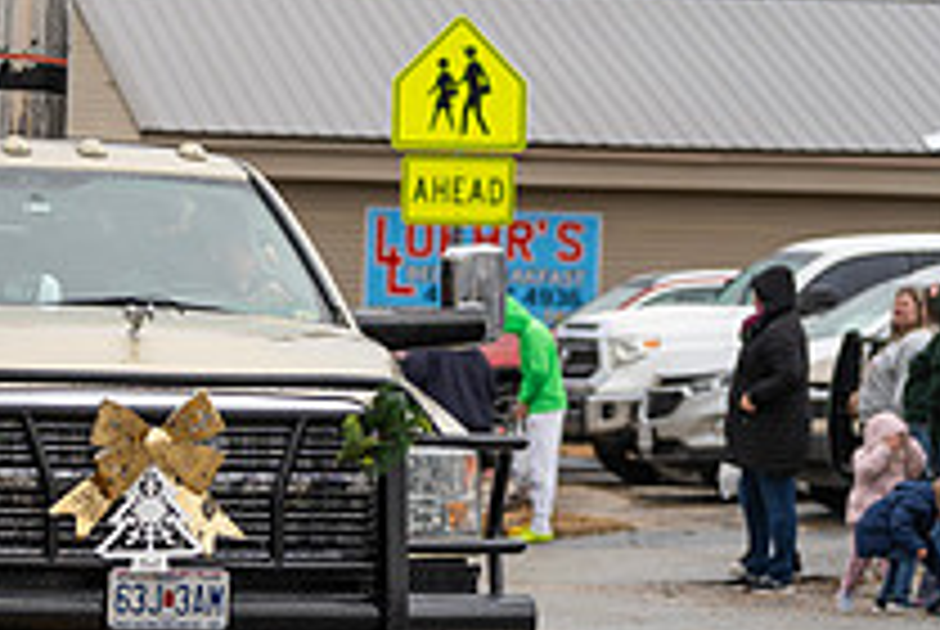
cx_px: -211
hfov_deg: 8.8
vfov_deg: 6.0
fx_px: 6014
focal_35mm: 230
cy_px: 448
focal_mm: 83
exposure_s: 1/640
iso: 160
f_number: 2.8
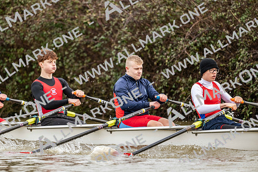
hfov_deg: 5.2
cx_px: 129
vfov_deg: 3.4
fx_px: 2867
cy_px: 86
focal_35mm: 400
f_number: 4.5
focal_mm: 400
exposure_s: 1/1600
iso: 1000
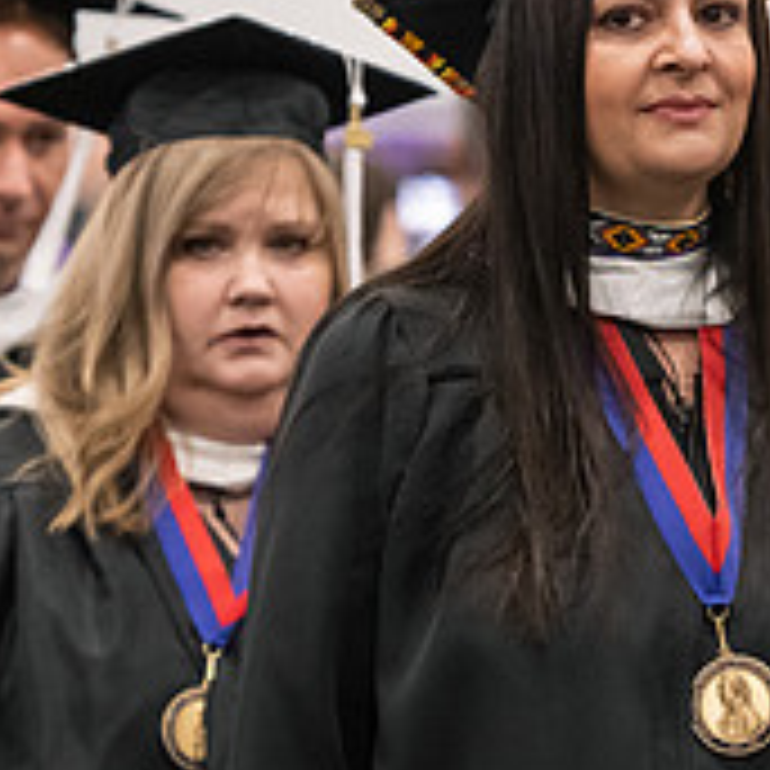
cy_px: 254
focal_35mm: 375
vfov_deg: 4.7
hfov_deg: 4.7
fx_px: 9437
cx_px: 684
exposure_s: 1/200
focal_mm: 130
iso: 3200
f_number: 3.2
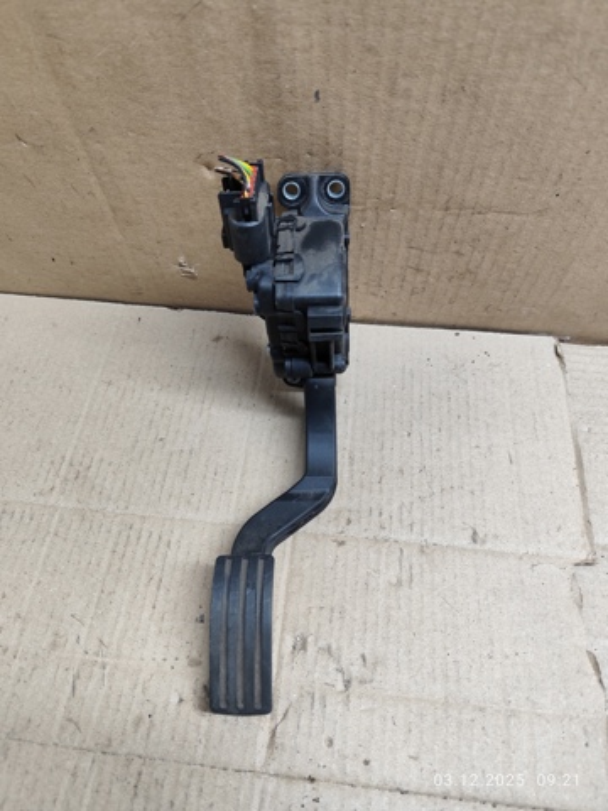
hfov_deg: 58.9
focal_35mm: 23
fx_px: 539
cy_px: 406
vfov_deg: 73.9
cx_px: 304
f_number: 1.65
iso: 400
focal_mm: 6.19
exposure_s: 1/100
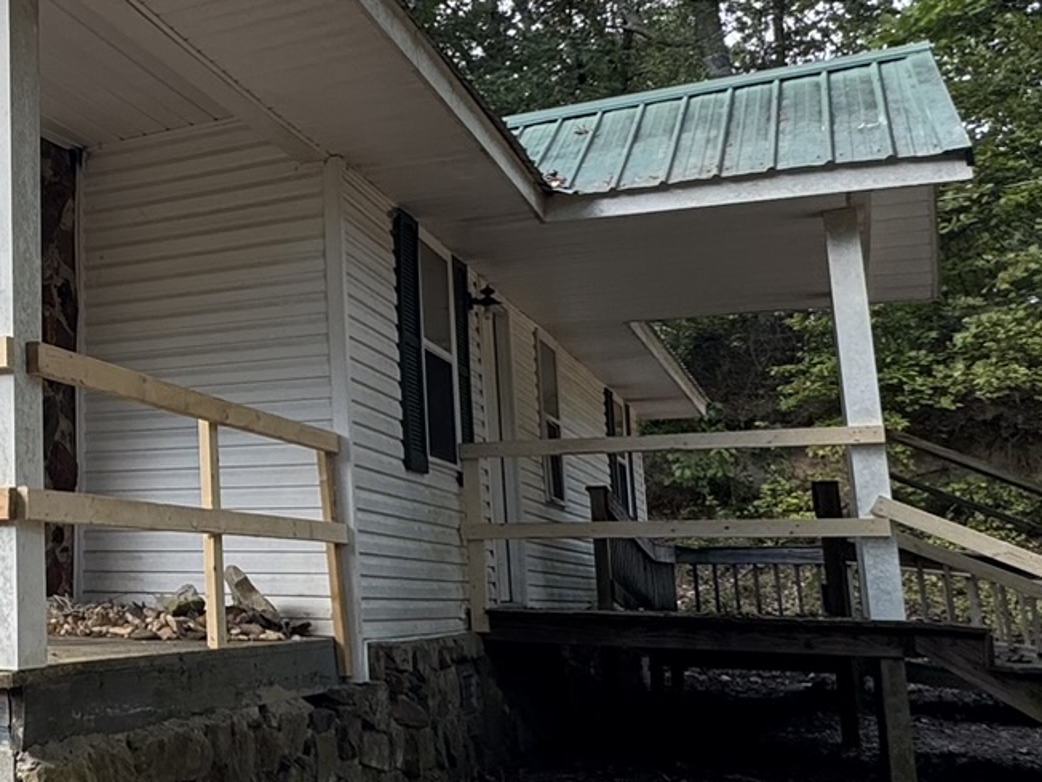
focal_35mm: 44
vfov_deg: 32.9
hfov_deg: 34.9
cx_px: -185
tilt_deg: +8.9
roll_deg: -0.9
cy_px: 371
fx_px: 1324
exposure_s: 1/105
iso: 40
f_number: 2.2
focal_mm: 2.22
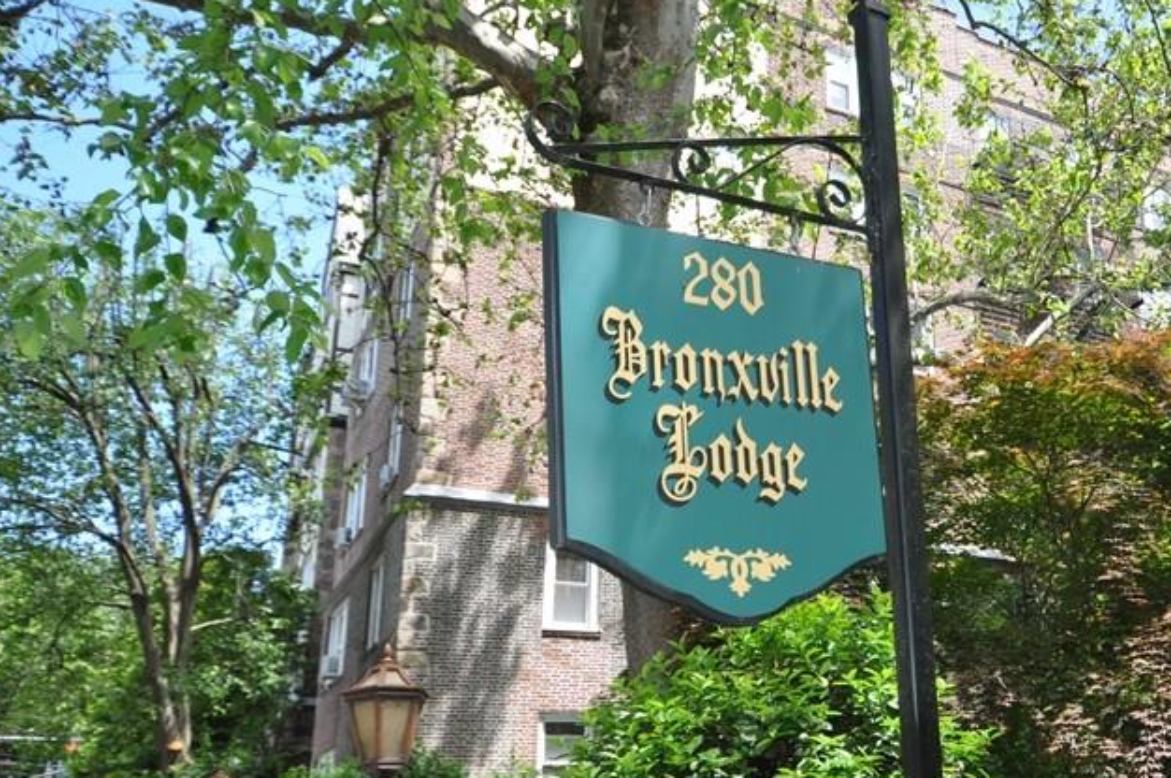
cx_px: 932
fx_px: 1196
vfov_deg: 35.9
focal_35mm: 37
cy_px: 475
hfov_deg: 49.2
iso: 200
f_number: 5
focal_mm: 15
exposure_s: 1/200
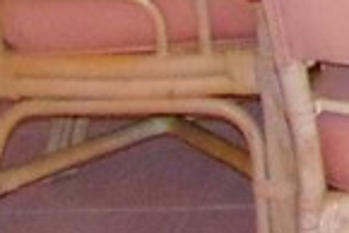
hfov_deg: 9.1
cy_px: -637
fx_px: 1989
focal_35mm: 205
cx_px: 821
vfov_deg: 5.9
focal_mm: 5
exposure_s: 1/34
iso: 250
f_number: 3.4
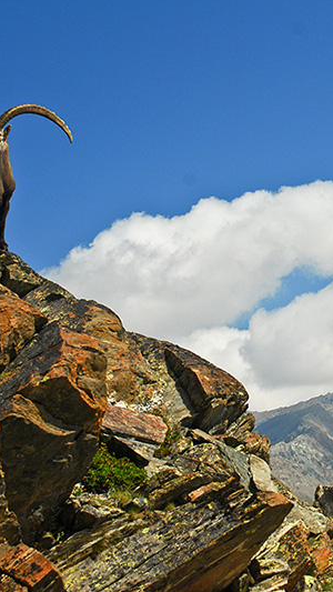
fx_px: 1632
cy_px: 295
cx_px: 300
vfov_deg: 20.6
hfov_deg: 11.6
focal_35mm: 104
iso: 200
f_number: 10
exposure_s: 1/200
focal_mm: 44
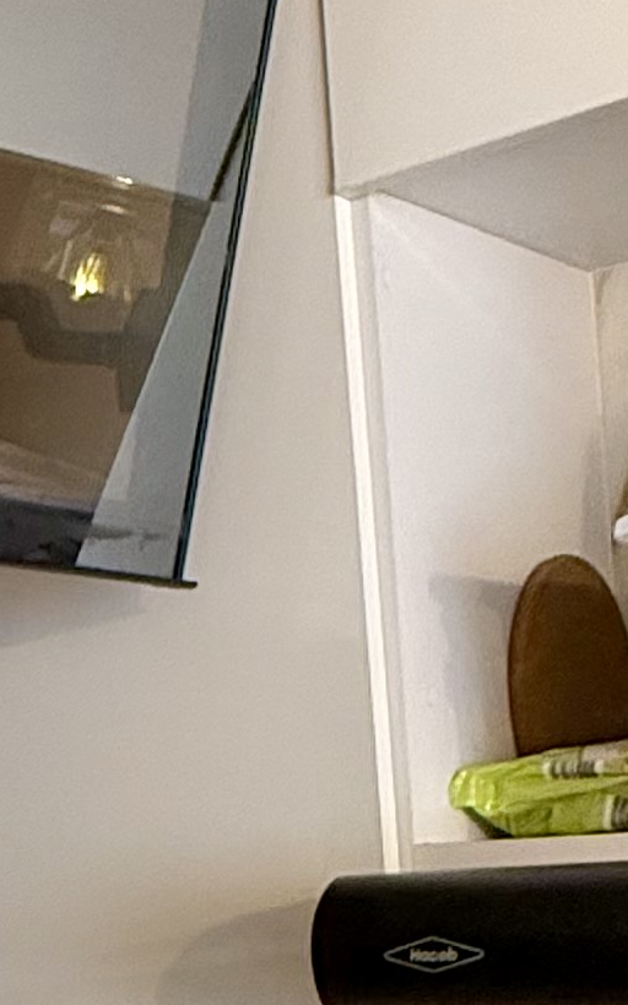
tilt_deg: +0.0
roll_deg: +3.5
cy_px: 907
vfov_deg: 27.2
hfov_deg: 15.5
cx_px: -478
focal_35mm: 73
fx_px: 2000
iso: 320
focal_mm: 2.22
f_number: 2.2
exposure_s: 1/60
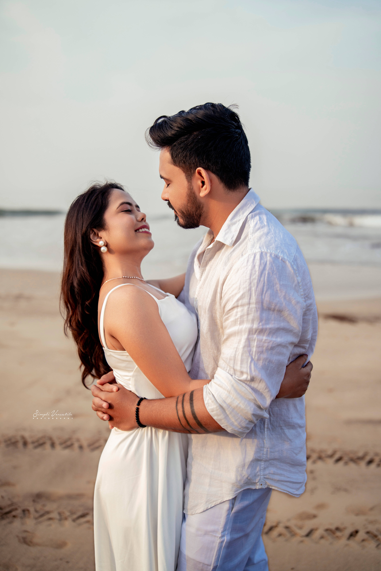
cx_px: 190
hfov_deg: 37.9
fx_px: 555
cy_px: 286
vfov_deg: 54.4
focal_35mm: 35
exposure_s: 1/1600
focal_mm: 35
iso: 250
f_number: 2
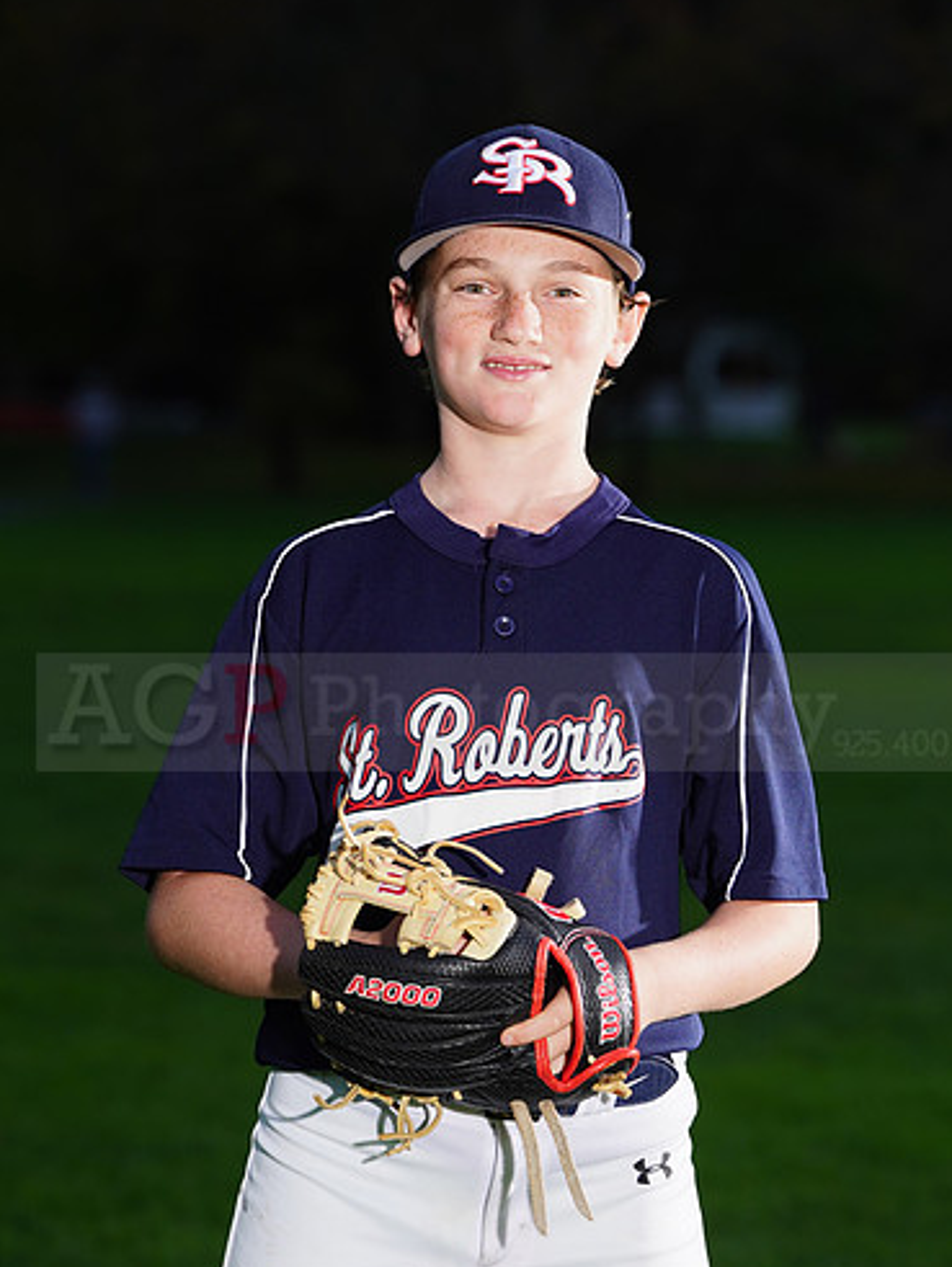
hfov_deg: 6.6
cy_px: 689
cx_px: 497
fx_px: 8313
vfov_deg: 8.7
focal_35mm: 227
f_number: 8
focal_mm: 200
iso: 320
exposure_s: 1/160
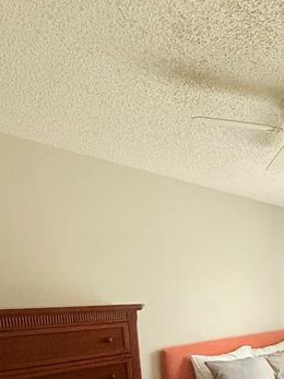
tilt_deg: -7.6
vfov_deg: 51.5
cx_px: 307
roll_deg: +1.6
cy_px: 342
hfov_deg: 38.3
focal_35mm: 31
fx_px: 339
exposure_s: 1/99
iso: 320
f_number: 2.2
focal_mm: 2.22
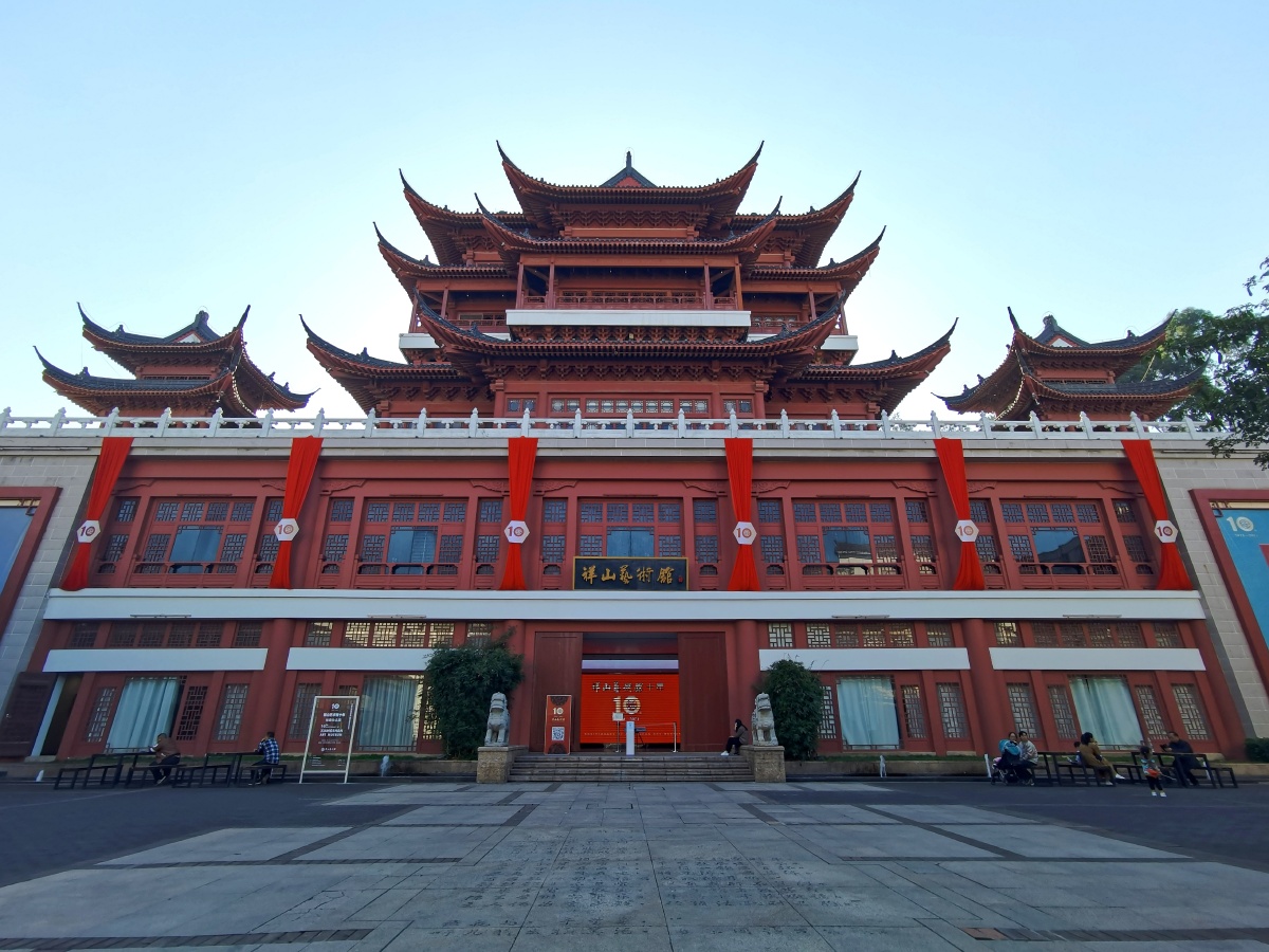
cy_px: 476
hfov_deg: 94.5
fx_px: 587
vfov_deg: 78.1
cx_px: 634
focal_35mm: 16
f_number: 2.2
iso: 50
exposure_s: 1/413
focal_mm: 2.26
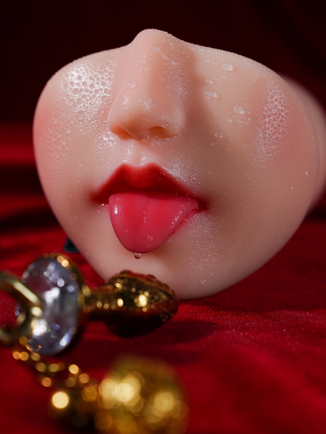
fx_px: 954
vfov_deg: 25.7
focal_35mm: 76
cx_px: 163
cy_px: 209
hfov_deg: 19.4
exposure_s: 1/100
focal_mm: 70
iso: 320
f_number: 6.3
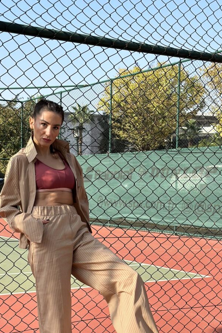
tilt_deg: -3.8
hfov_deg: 20.3
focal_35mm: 67
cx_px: 98
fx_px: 620
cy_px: 219
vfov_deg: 29.9
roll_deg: -0.9
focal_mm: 6.86
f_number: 1.78
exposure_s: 1/3155
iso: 80
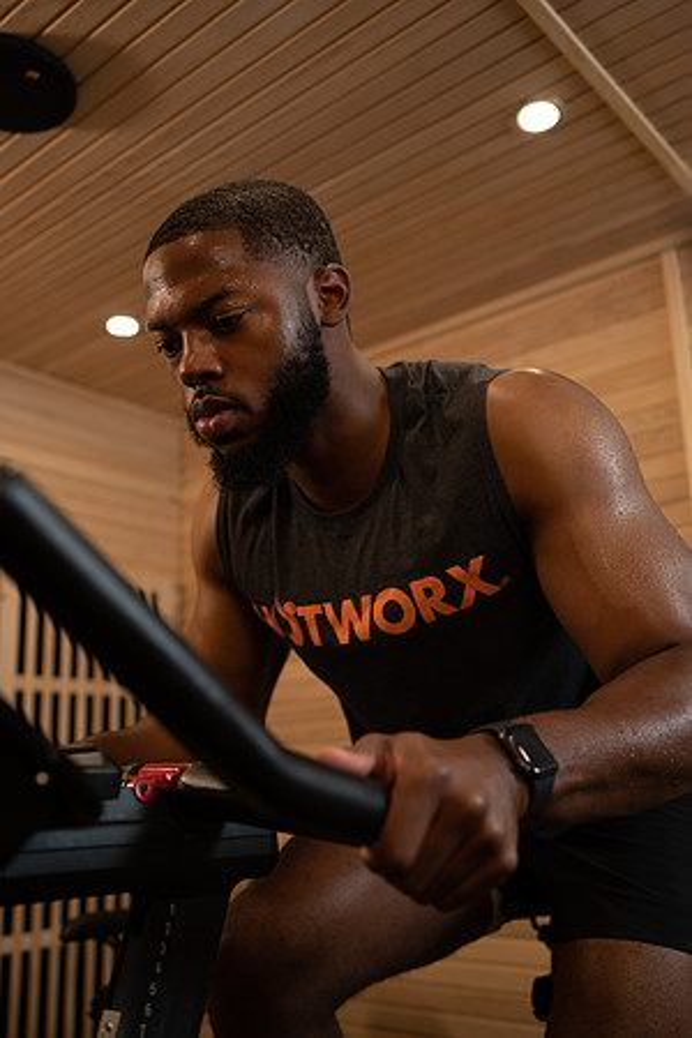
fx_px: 1009
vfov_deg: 54.4
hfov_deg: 37.9
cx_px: 346
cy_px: 519
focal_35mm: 35
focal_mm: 35
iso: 400
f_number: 2.8
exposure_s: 1/160
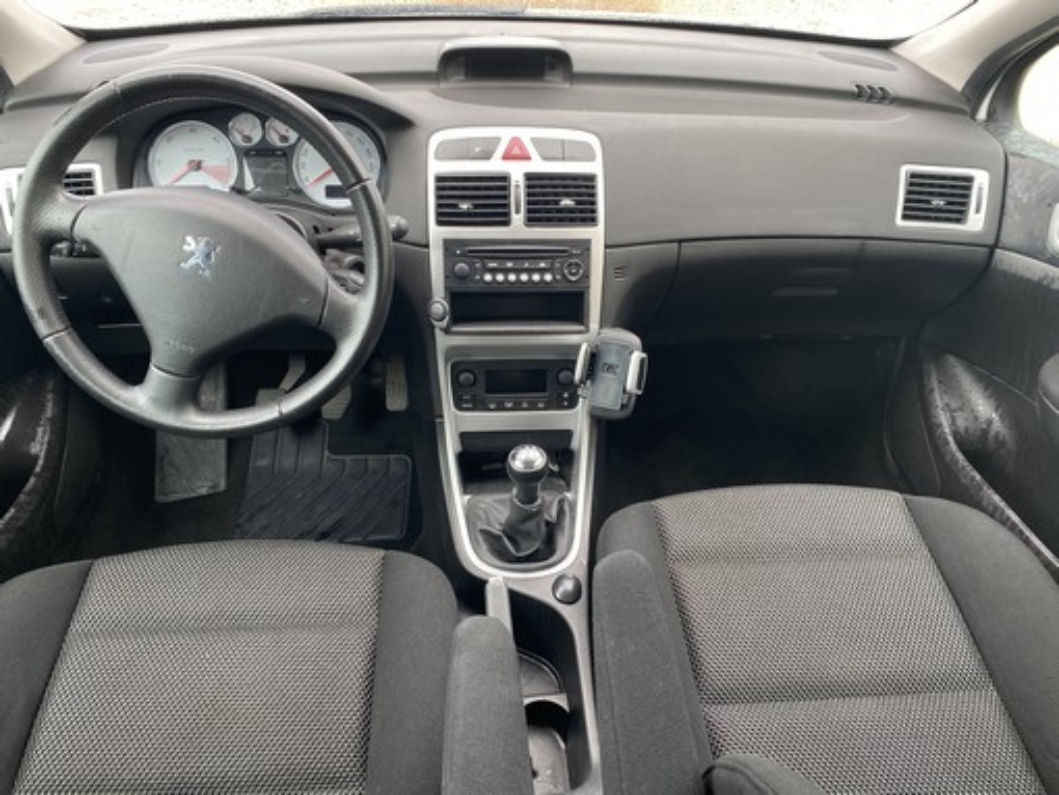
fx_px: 796
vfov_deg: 53.1
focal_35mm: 26
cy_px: 398
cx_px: 530
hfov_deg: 67.3
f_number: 1.8
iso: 80
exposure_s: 1/121
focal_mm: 4.25
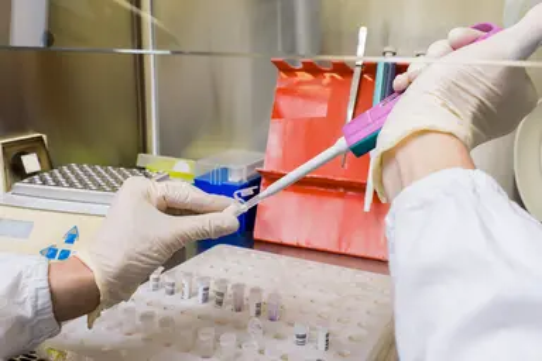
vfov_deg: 37.9
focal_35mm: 35
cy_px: 180
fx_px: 527
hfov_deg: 54.4
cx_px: 271
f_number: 13
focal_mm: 35
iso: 400
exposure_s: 1/45
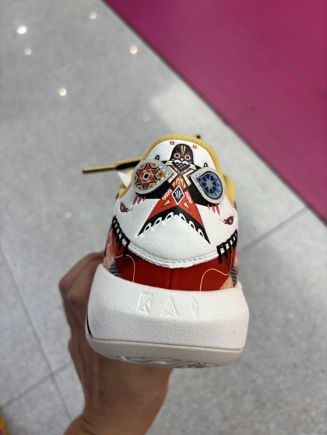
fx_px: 327
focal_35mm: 26
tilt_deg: -61.7
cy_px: 218
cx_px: 164
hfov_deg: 53.1
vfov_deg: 67.3
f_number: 1.6
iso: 32
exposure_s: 1/100
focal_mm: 5.96
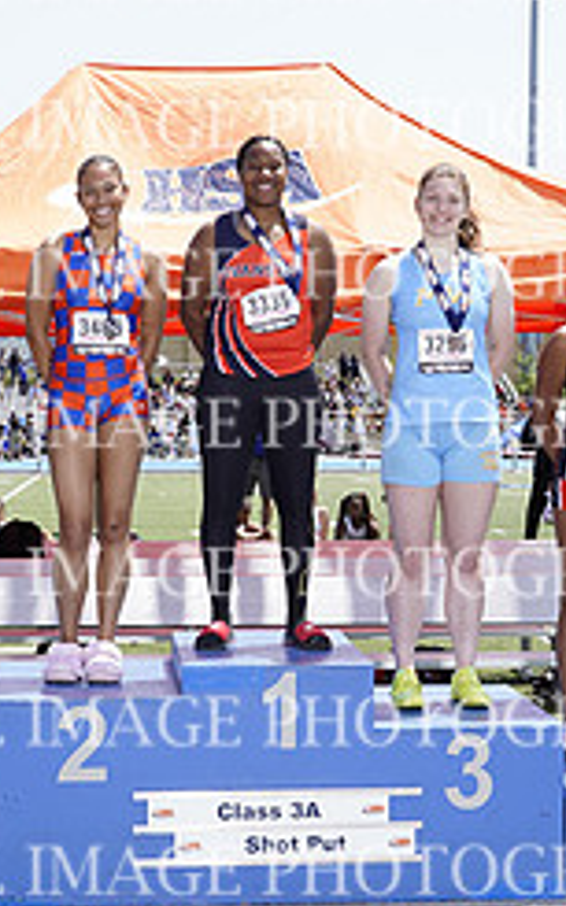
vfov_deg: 25.2
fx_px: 2025
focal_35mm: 82
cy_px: 497
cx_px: 244
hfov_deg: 15.9
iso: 100
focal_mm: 34
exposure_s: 1/160
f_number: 8
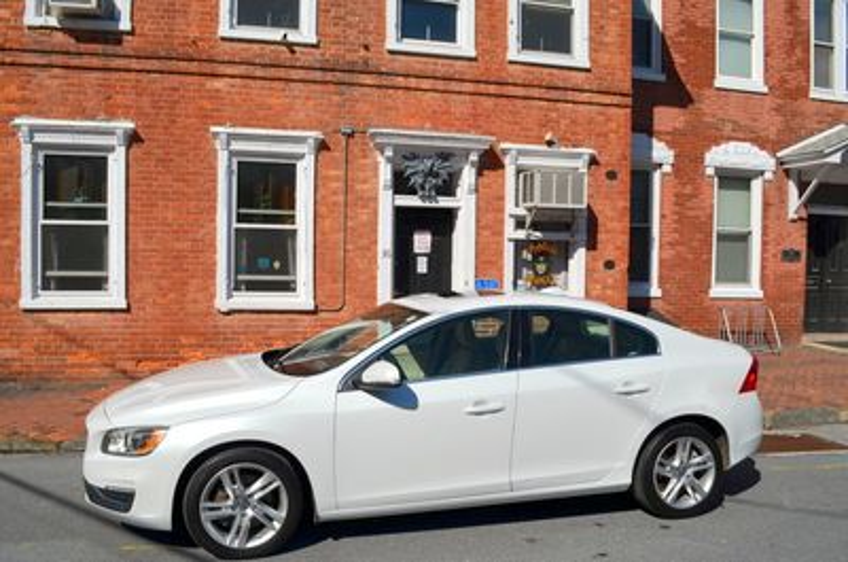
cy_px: 281
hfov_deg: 62.0
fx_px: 705
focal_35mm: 30
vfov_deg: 43.4
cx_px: 424
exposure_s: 1/400
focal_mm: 20
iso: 100
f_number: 10
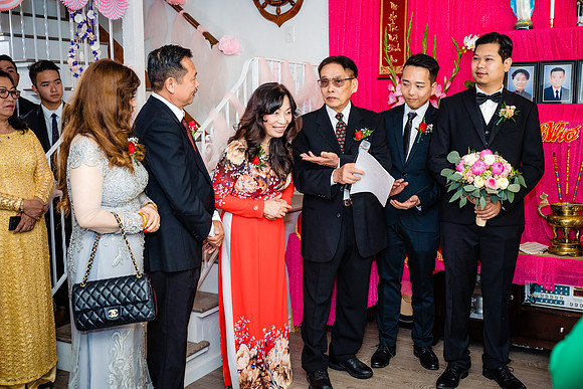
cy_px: 184
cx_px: 307
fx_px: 649
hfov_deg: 48.4
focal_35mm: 40
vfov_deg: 33.4
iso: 1250
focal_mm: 38
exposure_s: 1/160
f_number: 4
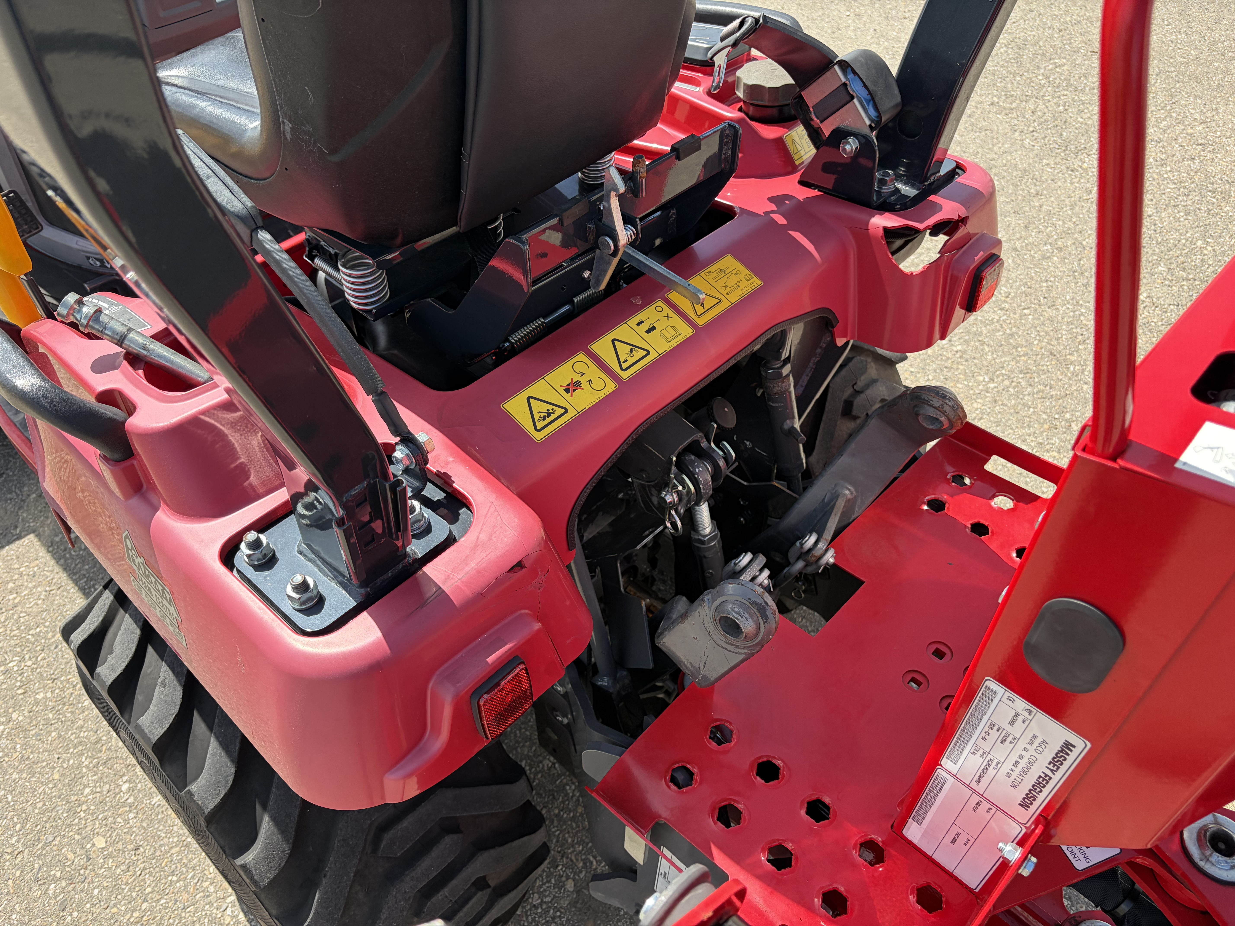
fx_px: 928
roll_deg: -0.4
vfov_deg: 53.1
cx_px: 618
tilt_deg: -44.2
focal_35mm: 26
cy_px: 463
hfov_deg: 67.3
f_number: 1.6
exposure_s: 1/1099
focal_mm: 5.96
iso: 64
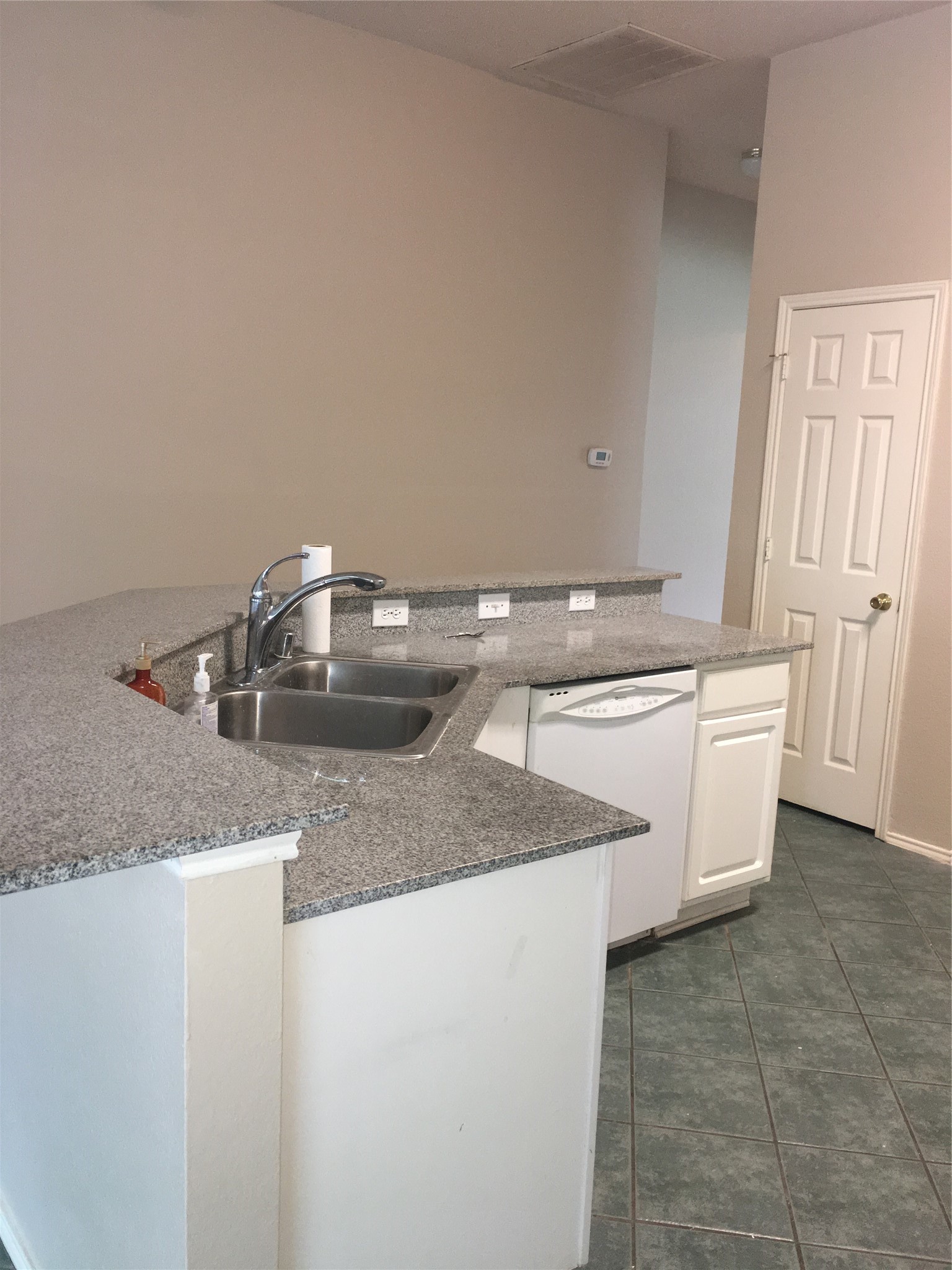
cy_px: 635
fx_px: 1063
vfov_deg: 61.7
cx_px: 476
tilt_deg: -10.2
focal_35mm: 29
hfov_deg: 48.2
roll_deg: -2.8
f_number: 2.2
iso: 80
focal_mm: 4.15
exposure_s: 1/30
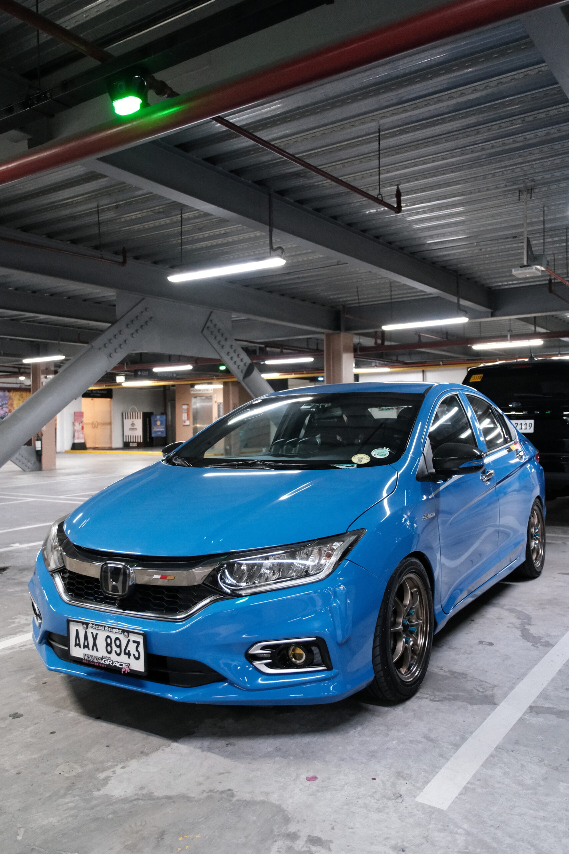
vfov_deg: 61.9
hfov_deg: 43.6
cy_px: 427
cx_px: 284
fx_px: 711
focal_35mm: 30
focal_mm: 19.7
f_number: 2.8
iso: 5000
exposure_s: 1/100
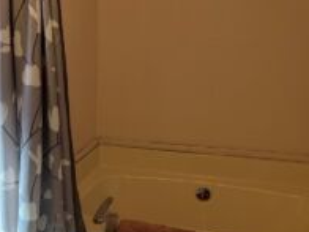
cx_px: 82
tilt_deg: -18.1
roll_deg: +0.6
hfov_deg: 35.5
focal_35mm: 53
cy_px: 158
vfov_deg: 27.3
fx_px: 473
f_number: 1.5
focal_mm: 5.7
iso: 50
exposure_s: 1/120
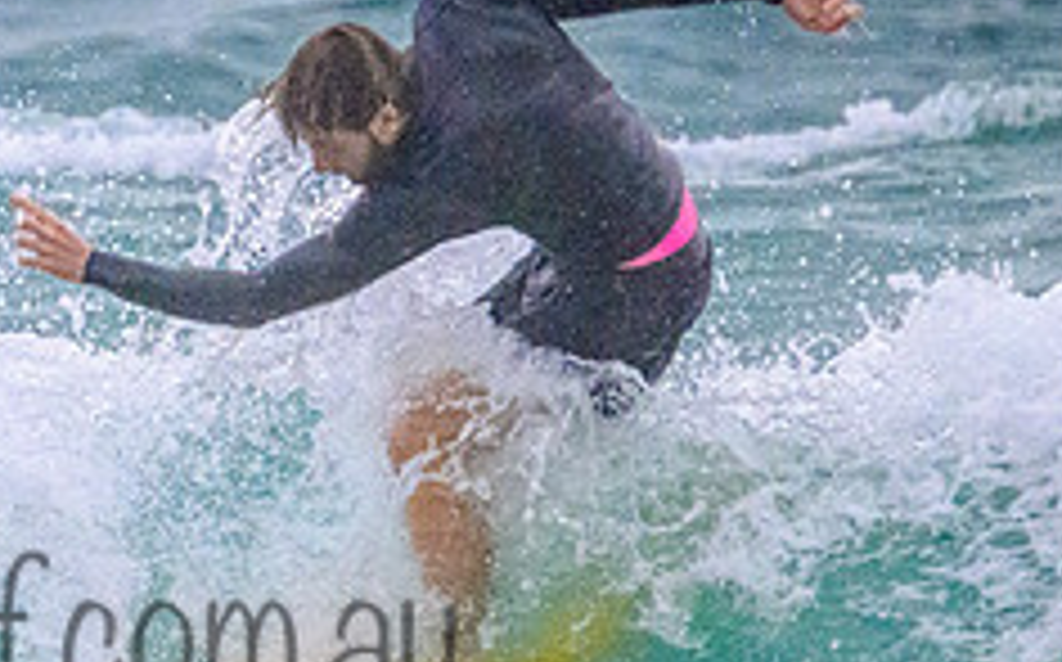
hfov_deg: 0.9
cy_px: 485
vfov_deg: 0.6
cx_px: 181
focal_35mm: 2358
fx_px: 68183
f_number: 11
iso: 11400
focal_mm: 800
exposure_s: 1/1250
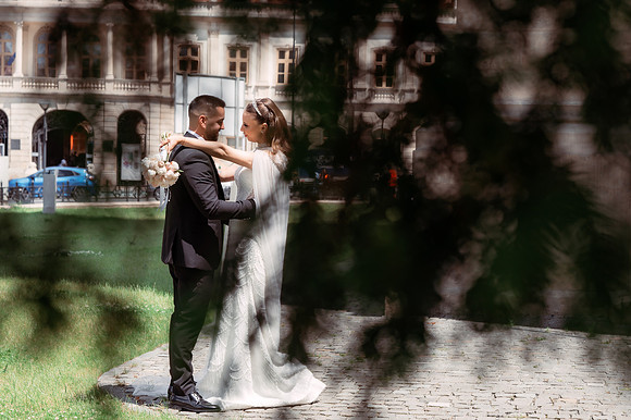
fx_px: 1489
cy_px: 210
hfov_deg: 23.9
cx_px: 316
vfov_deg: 16.1
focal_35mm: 85
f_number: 6.3
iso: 200
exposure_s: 1/640
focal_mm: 85
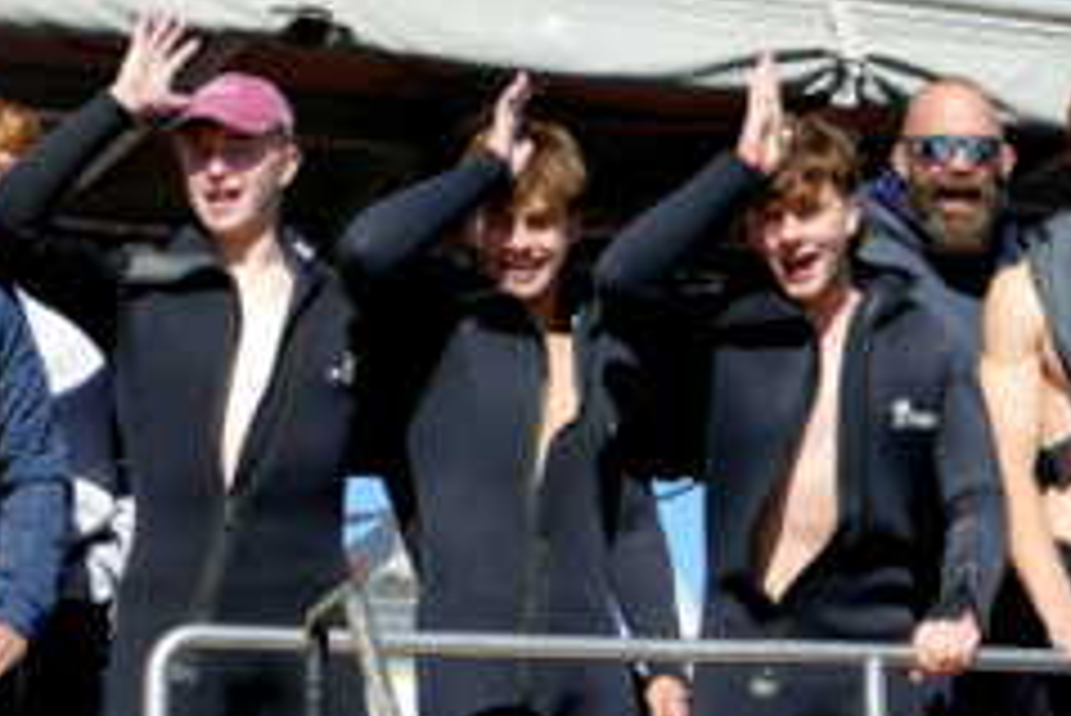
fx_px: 3899
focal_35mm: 131
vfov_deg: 10.4
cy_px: -7
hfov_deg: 15.4
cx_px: 999
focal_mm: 19.11
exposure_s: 1/1000
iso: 125
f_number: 3.4
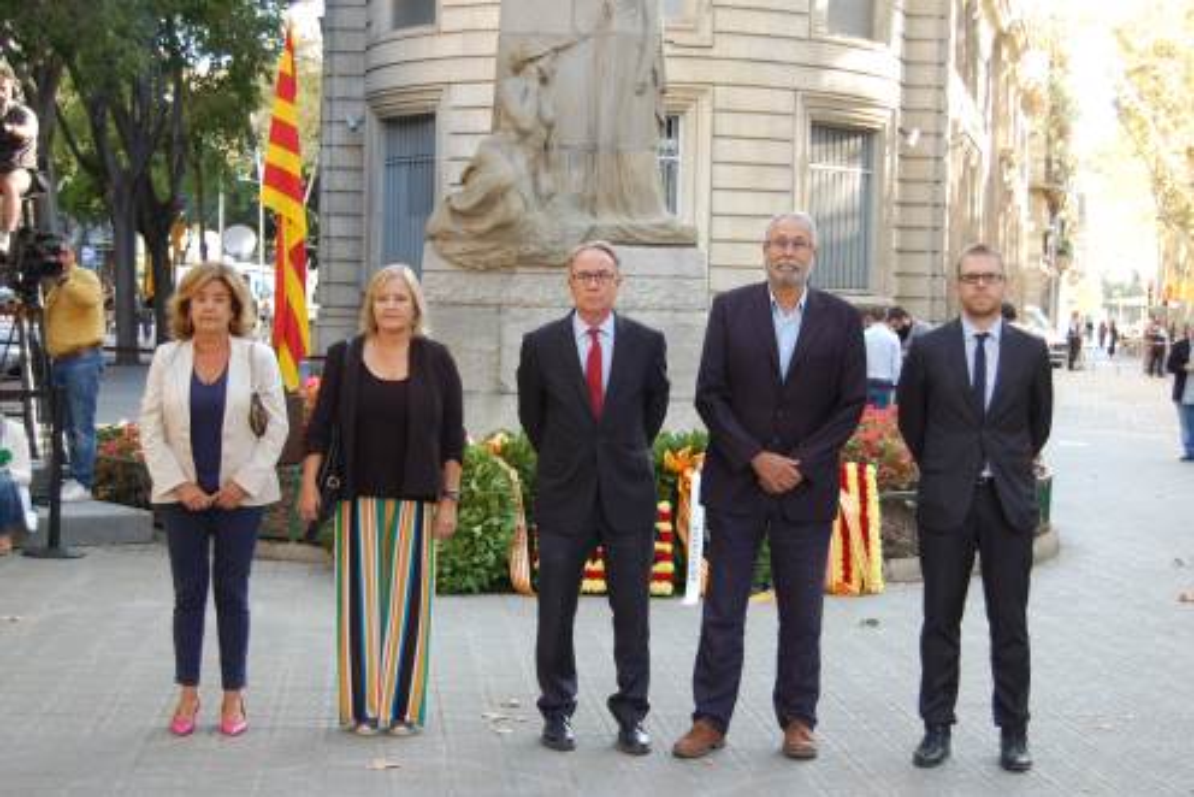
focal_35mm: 57
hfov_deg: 35.0
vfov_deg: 23.8
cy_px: 398
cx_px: 597
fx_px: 1891
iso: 400
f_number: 4.8
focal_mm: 38
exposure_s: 1/40
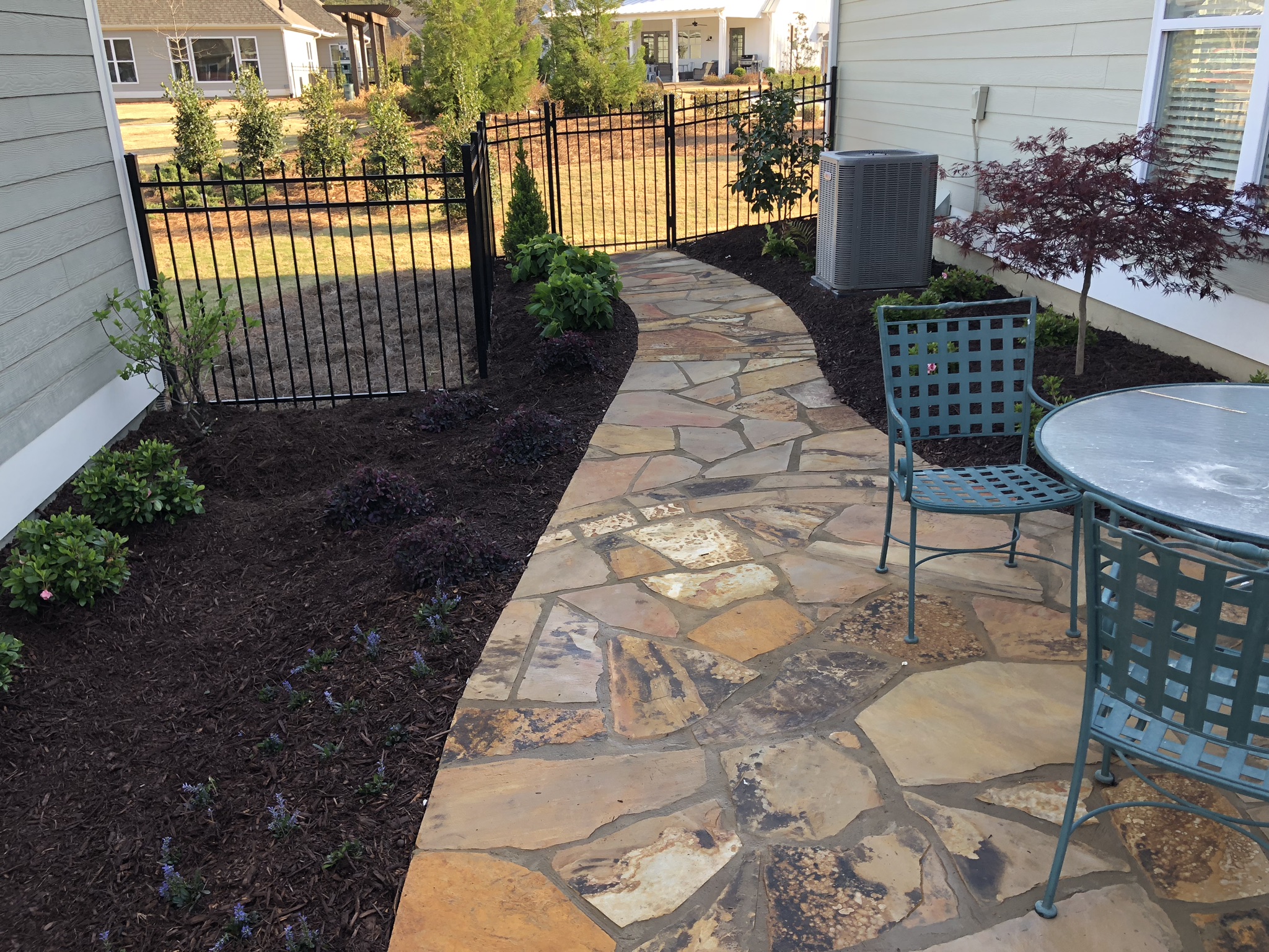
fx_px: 1026
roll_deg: +1.4
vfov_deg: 49.7
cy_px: 476
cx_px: 634
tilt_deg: -21.2
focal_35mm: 28
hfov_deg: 63.4
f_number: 1.8
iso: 25
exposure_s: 1/120
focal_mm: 3.99
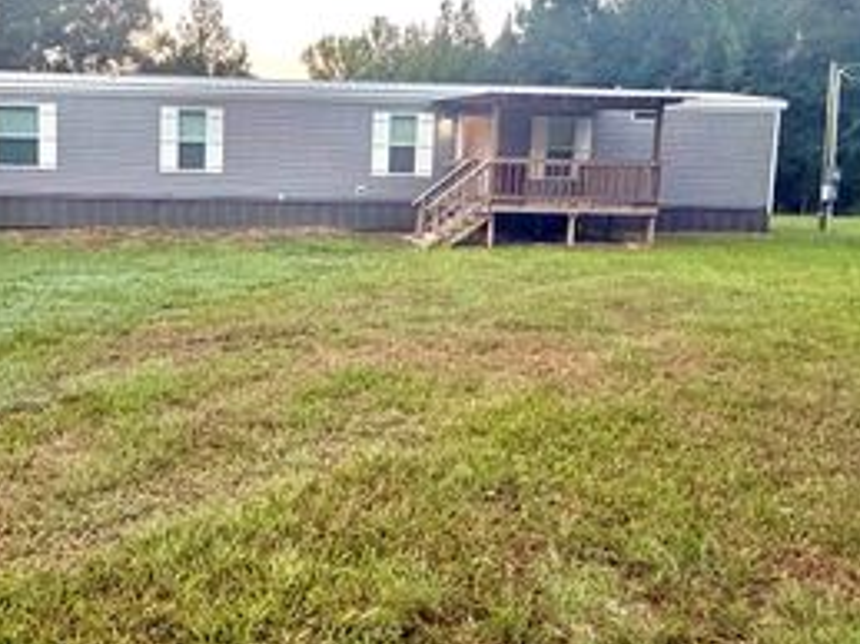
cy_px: 237
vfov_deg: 50.7
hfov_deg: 63.0
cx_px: 259
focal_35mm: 27
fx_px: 670
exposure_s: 1/121
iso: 320
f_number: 2.2
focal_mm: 2.22
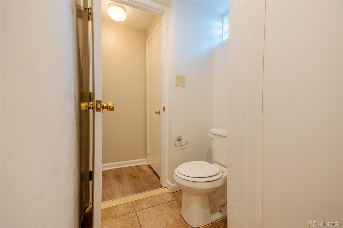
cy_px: 114
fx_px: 152
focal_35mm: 16
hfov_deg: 96.7
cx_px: 172
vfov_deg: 73.7
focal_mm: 16
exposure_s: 1/250
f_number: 6.3
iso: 320
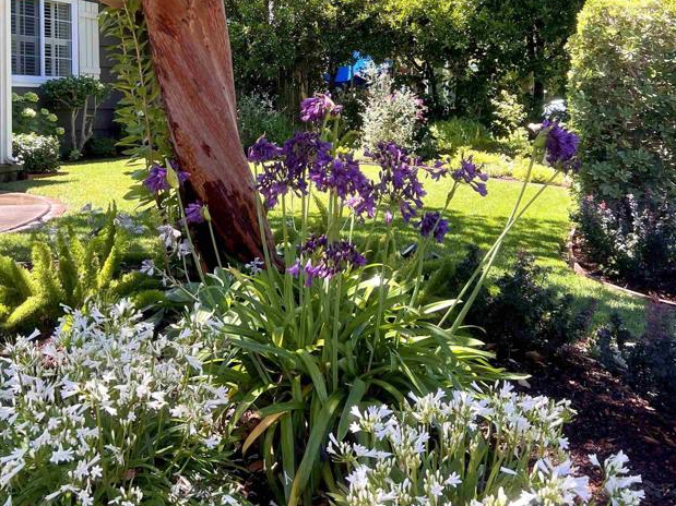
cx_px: 330
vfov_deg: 32.8
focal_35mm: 43
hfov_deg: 43.9
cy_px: 112
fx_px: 840
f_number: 1.5
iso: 50
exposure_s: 1/493
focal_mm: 5.7
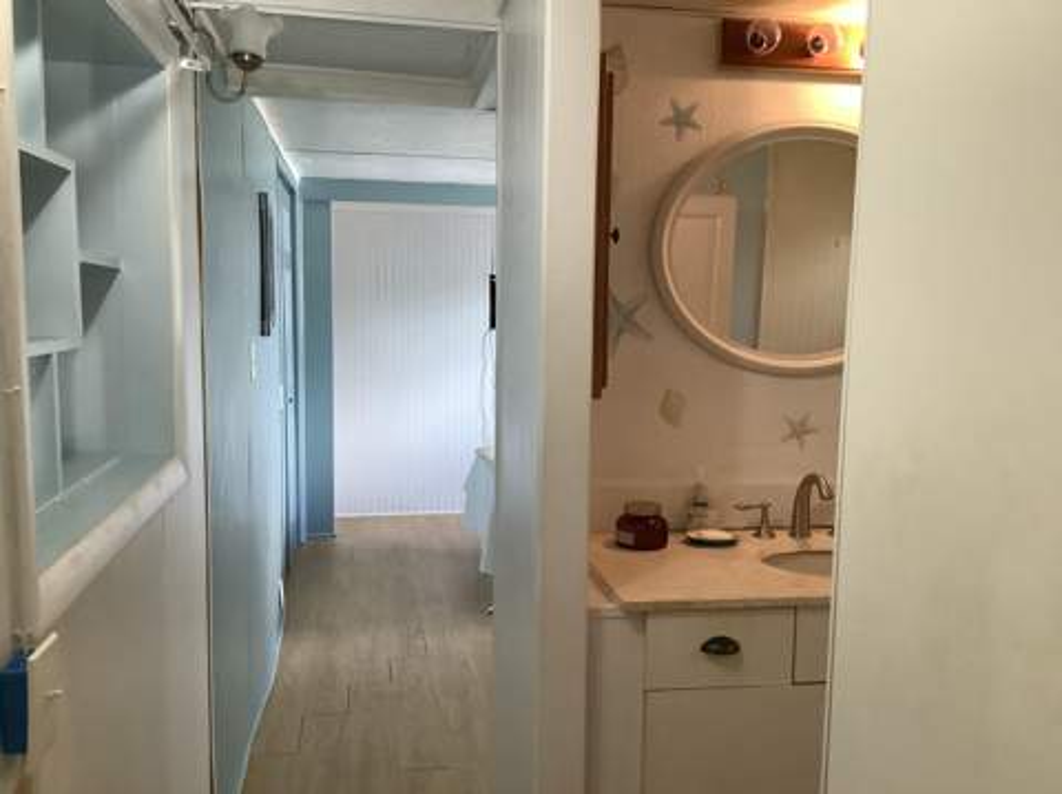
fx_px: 950
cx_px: 531
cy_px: 397
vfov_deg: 45.4
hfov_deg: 58.4
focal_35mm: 31
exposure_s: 1/60
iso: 160
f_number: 2.4
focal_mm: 3.3
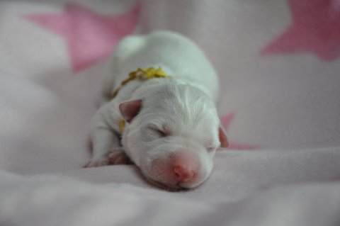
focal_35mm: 105
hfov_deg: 19.5
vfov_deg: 13.0
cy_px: 113
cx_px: 170
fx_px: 991
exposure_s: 1/125
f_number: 5
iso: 800
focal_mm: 70
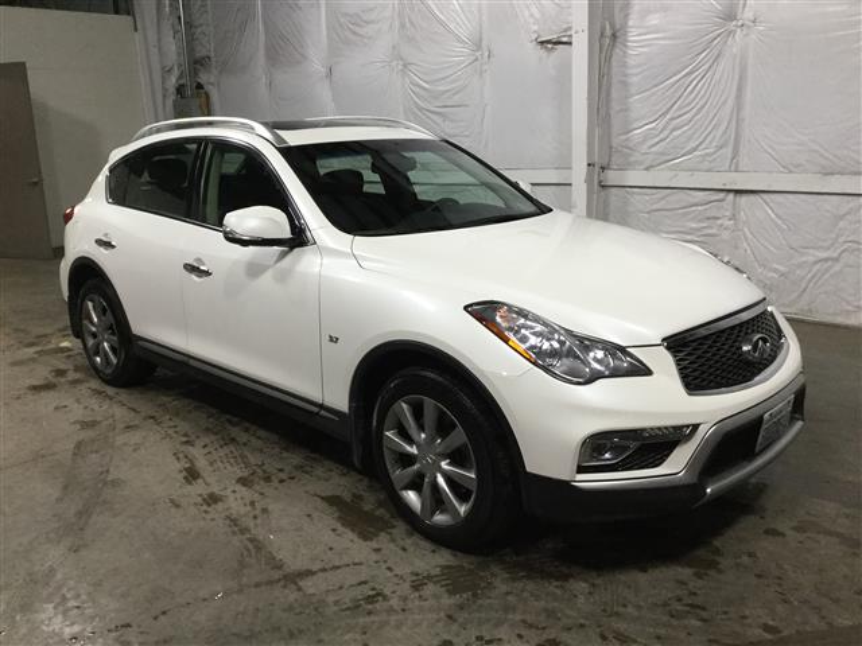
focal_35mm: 31
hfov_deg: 58.4
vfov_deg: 45.4
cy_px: 323
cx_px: 431
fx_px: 772
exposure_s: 1/30
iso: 40
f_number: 2.4
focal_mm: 3.3
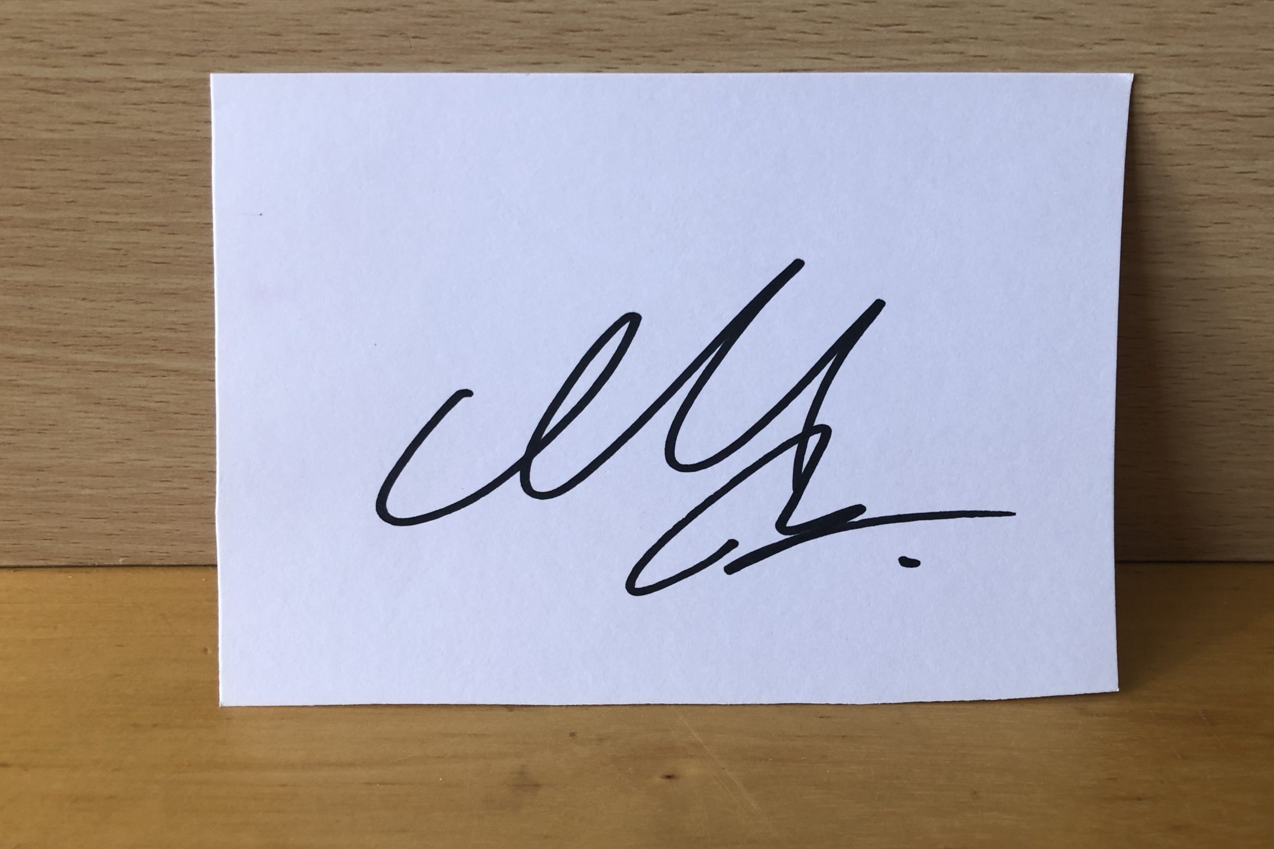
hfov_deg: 60.3
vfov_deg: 42.3
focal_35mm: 31
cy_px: 385
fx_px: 1097
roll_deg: -2.5
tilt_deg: -28.4
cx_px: 660
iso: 25
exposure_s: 1/30
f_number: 1.8
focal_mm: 3.99
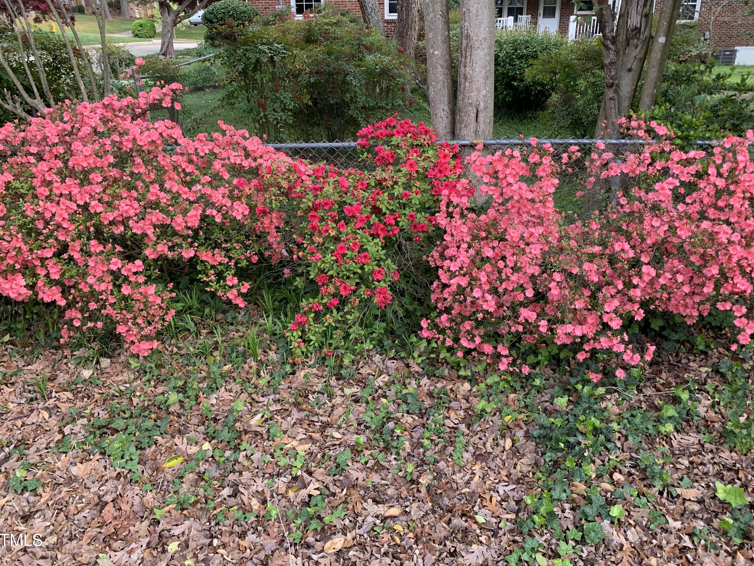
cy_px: 273
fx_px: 588
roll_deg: +0.3
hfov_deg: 65.3
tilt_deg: -22.4
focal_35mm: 27
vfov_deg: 51.3
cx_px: 389
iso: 25
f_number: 1.8
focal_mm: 4.25
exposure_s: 1/128
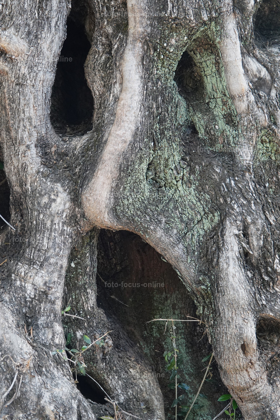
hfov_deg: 7.8
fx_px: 2064
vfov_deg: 11.6
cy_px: 210
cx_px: 140
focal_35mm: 177
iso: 800
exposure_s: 1/60
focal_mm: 64.84
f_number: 4
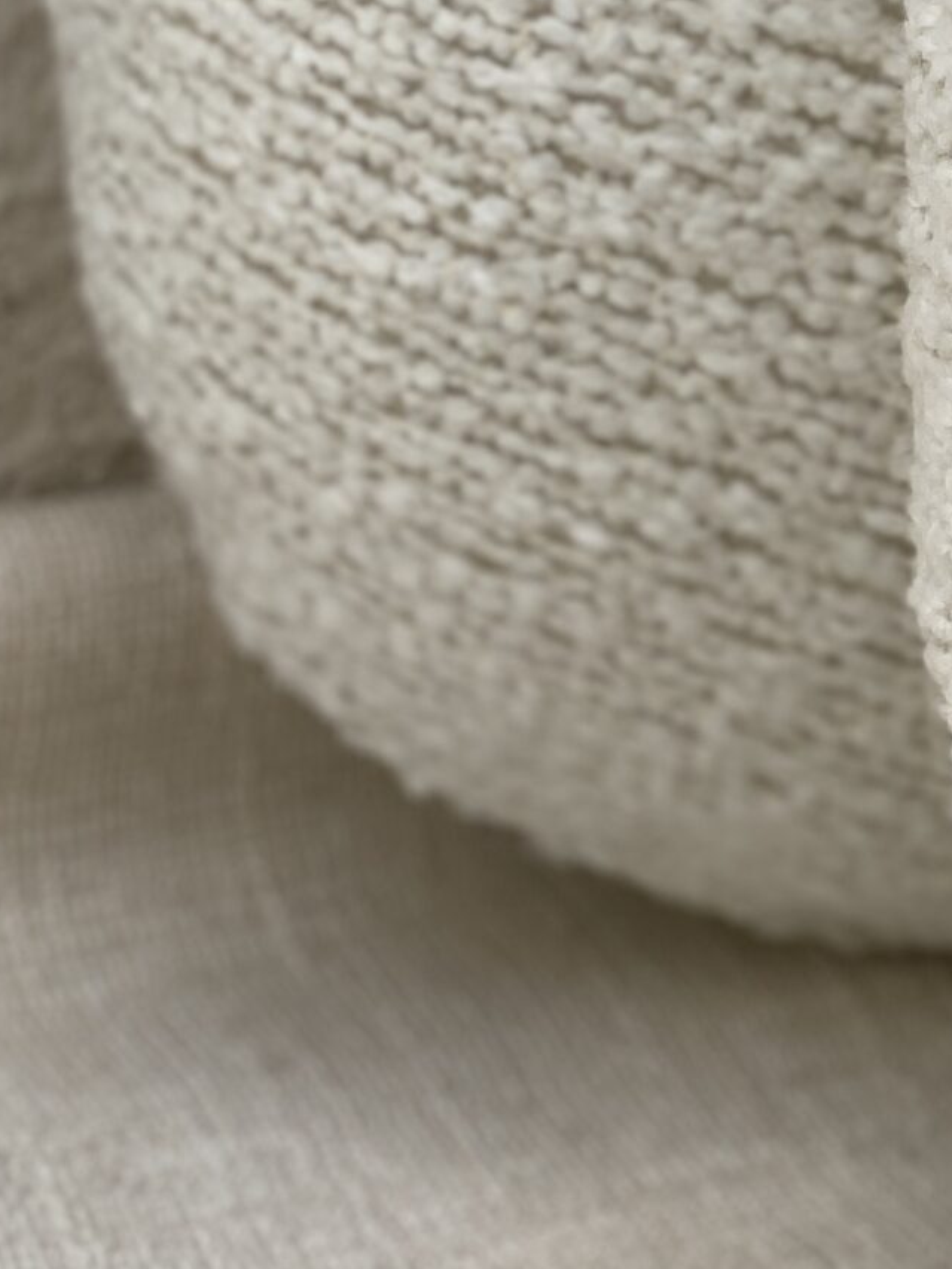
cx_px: 1267
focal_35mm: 156
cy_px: -266
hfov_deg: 9.3
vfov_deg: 12.4
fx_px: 5719
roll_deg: -4.9
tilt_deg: -19.5
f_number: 2
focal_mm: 6
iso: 20
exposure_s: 1/256
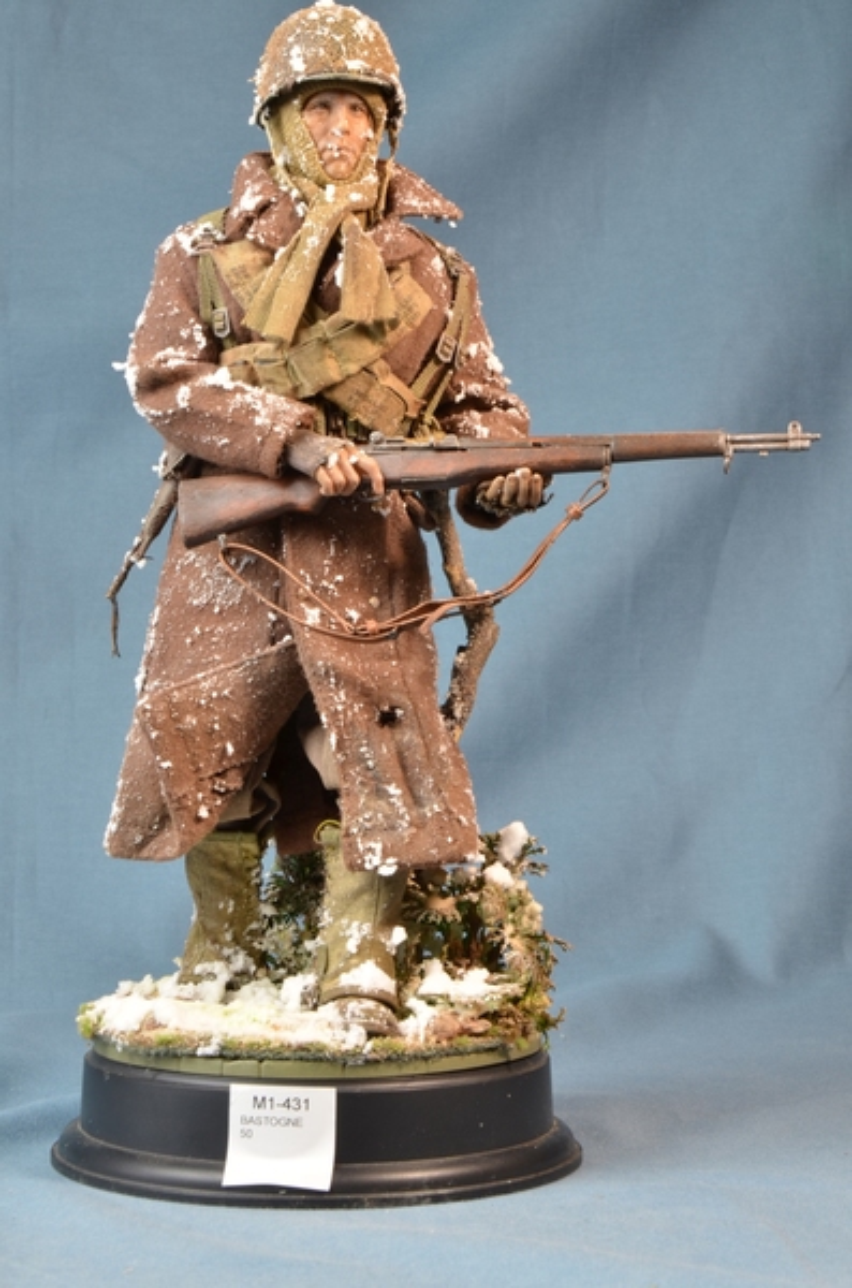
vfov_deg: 27.1
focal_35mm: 75
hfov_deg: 18.1
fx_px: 2676
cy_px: 644
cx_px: 426
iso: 200
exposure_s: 1/1.3
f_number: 20
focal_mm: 50
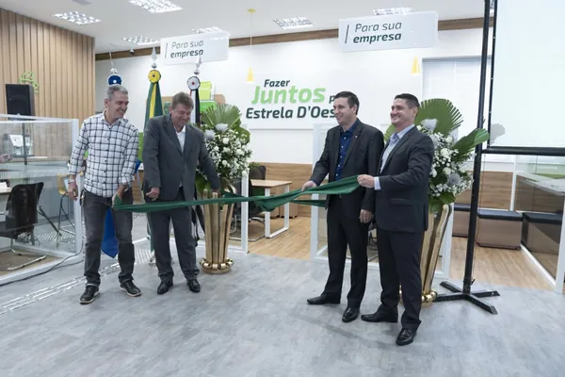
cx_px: 282
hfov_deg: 73.7
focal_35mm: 24
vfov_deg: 53.1
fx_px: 377
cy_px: 188
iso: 500
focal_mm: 16
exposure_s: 1/125
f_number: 2.2
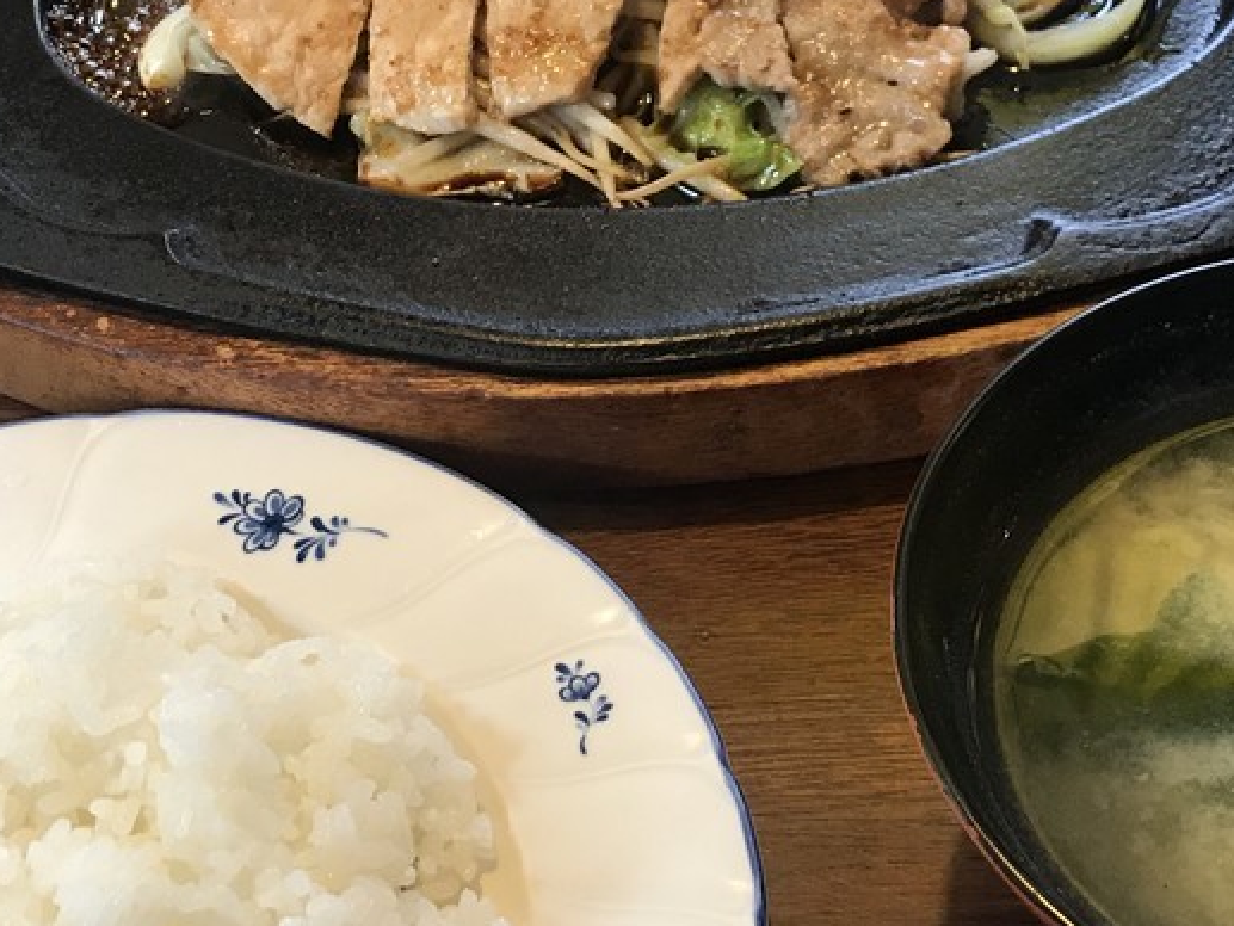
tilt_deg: -49.1
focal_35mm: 65
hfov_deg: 29.8
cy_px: 492
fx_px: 2318
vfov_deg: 22.6
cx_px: 618
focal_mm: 3.99
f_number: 1.8
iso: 40
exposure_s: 1/30
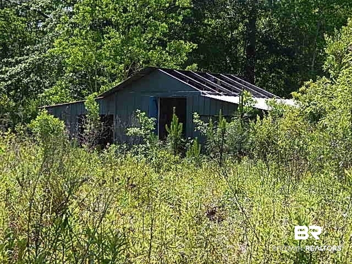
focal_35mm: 86
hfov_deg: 22.8
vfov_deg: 17.2
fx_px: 875
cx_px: 176
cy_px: 132
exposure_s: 1/400
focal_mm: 15.3
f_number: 4.3
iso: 125
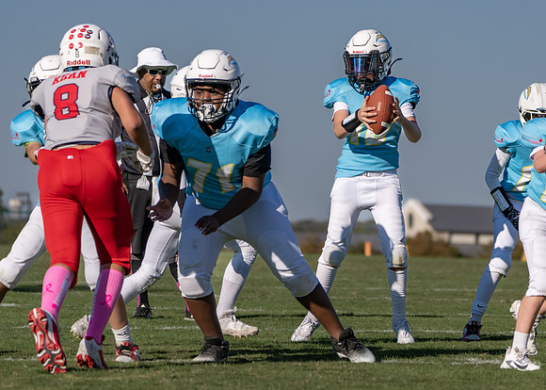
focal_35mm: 253
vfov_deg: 5.7
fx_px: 3921
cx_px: 390
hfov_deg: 8.0
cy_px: 226
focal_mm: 179
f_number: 5.6
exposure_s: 1/3200
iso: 250
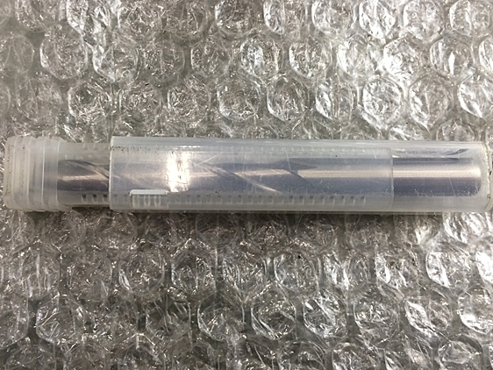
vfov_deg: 43.0
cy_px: 188
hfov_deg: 55.2
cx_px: 220
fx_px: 470
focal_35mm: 33
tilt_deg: -84.2
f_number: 2.2
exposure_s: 1/33
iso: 100
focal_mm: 4.15
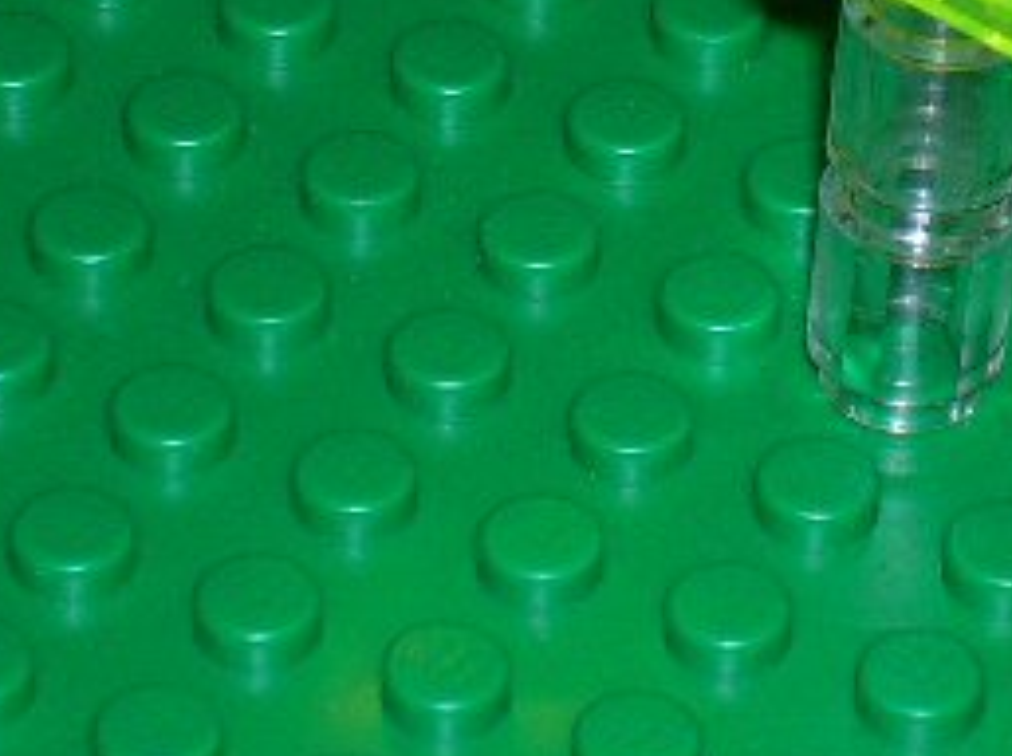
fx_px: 9021
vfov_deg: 4.8
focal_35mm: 309
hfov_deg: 6.4
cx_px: 843
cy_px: -156
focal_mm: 17.1
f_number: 4.9
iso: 50
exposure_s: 1/60.1
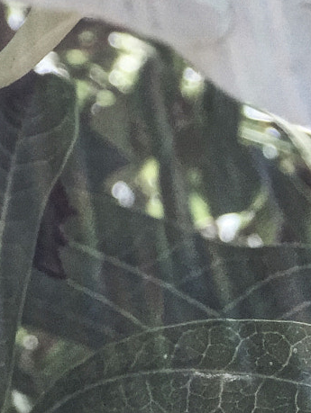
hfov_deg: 12.8
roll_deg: -7.6
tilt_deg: +14.4
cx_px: -316
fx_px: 1208
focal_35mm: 101
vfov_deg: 18.4
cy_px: -90
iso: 32
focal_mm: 4.15
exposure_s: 1/638
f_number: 2.2
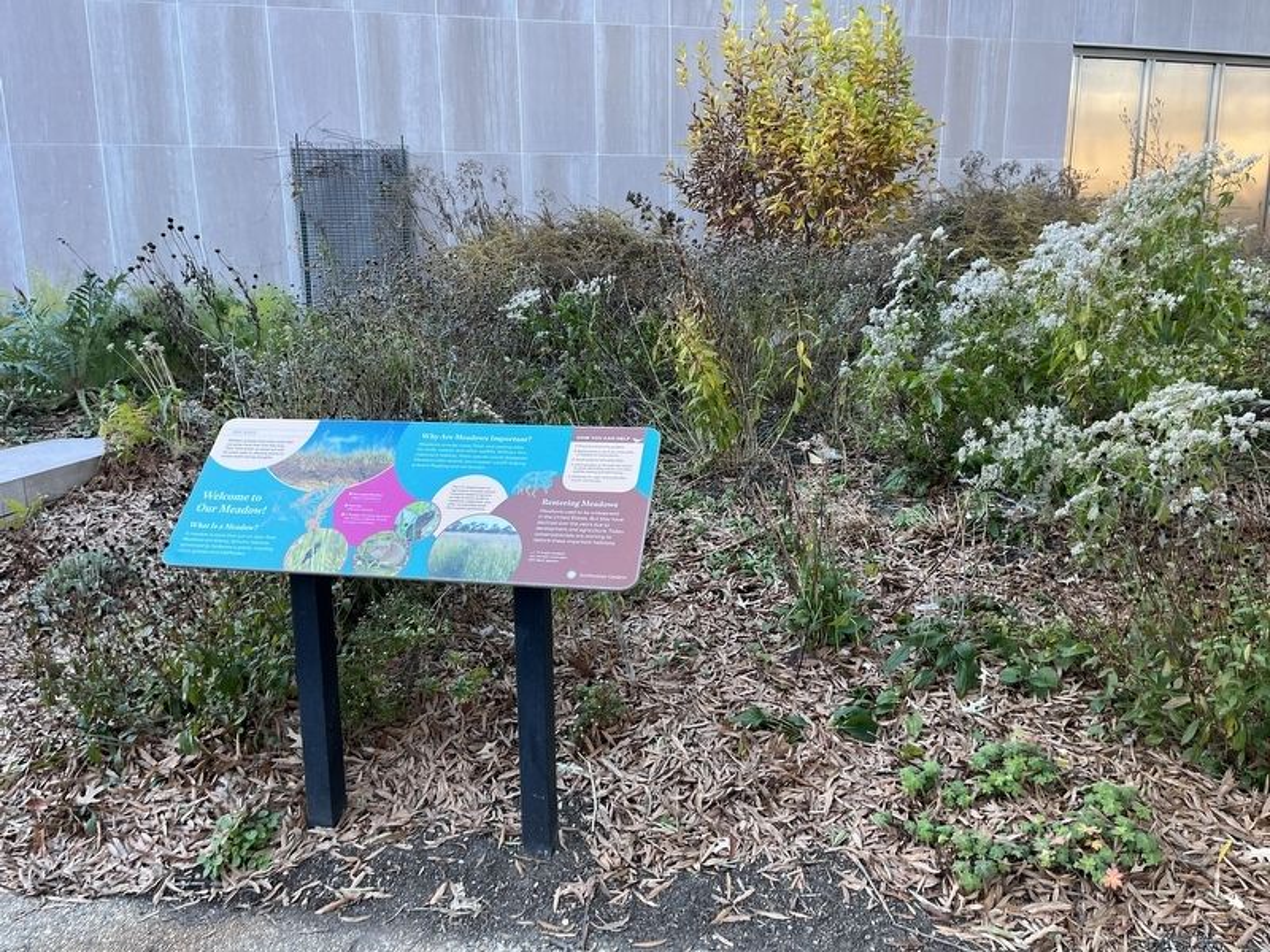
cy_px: 476
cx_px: 635
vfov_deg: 53.1
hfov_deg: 67.3
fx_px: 954
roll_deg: +0.5
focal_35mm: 26
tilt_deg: -8.7
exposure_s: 1/122
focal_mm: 5.1
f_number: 1.6
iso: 100
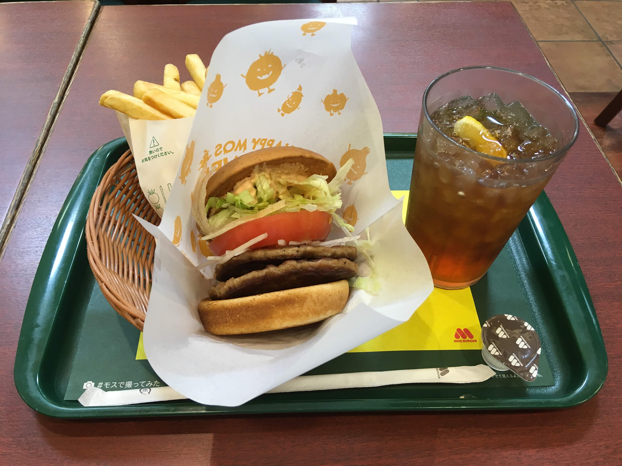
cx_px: 311
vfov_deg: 48.2
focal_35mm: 29
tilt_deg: -49.0
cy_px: 233
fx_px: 521
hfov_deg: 61.7
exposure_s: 1/30
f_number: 2.2
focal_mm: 4.15
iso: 64
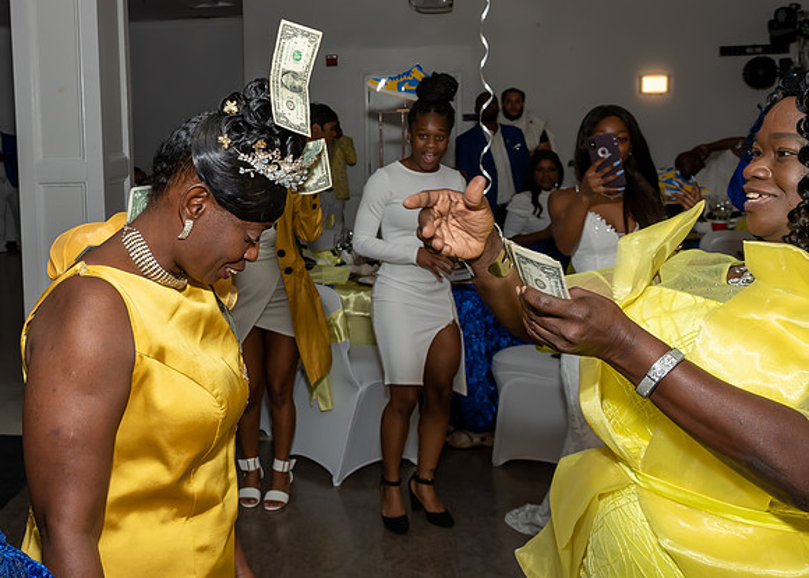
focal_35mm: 42
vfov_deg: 32.9
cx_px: 227
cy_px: 202
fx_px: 970
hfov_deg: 44.1
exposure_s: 1/250
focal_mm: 20
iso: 500
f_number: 6.3
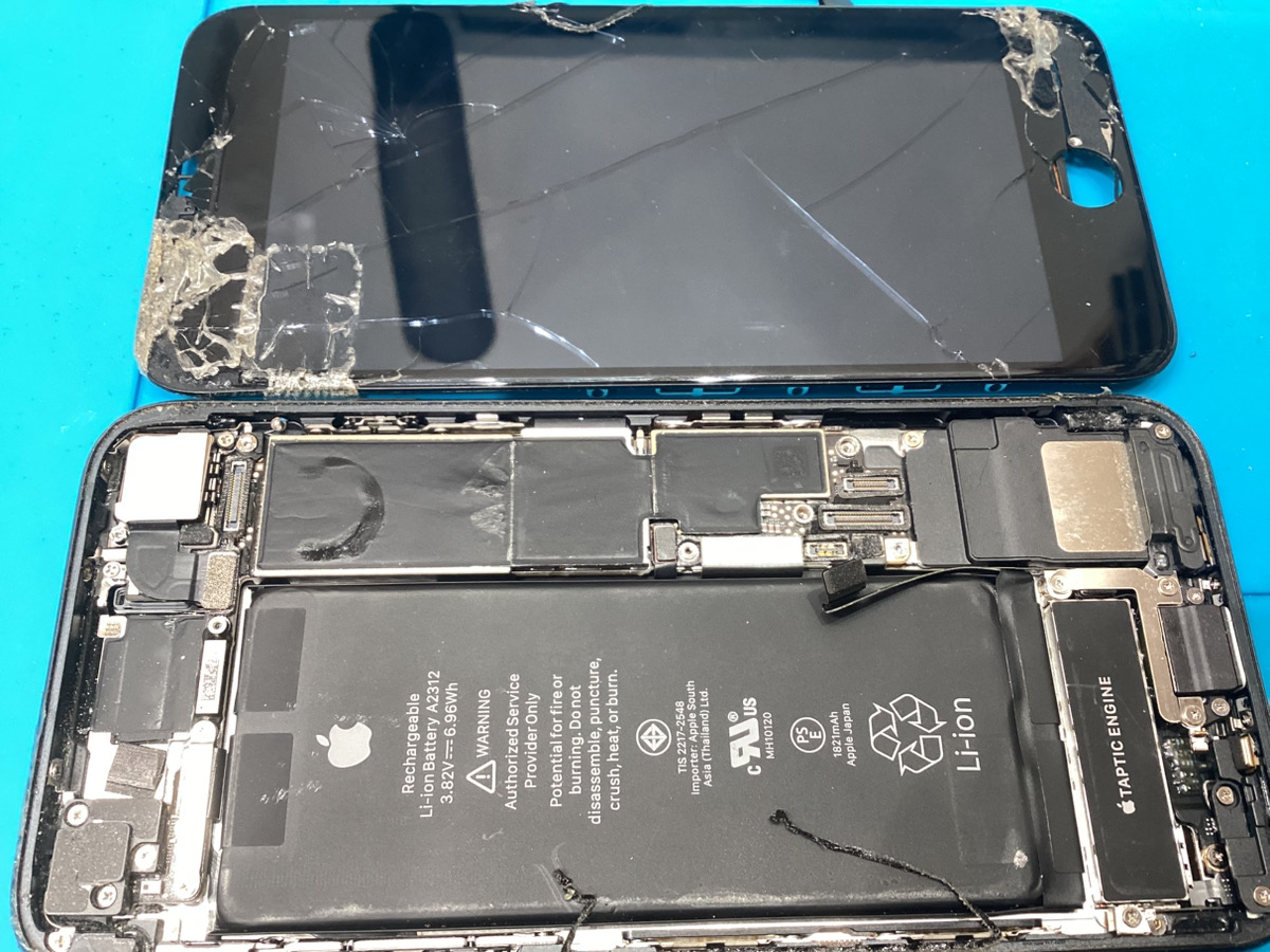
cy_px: 476
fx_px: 1137
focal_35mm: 31
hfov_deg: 58.4
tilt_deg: -66.1
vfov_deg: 45.4
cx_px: 635
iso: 160
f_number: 2.4
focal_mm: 3.3
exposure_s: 1/50
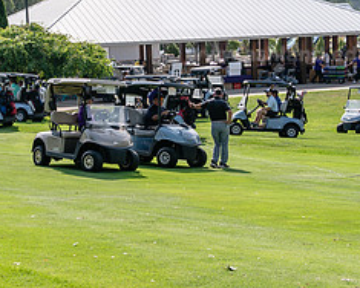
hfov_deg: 18.7
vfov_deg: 15.1
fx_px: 1087
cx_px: 116
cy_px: 87
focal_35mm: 102
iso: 64
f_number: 4
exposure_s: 1/640
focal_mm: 44
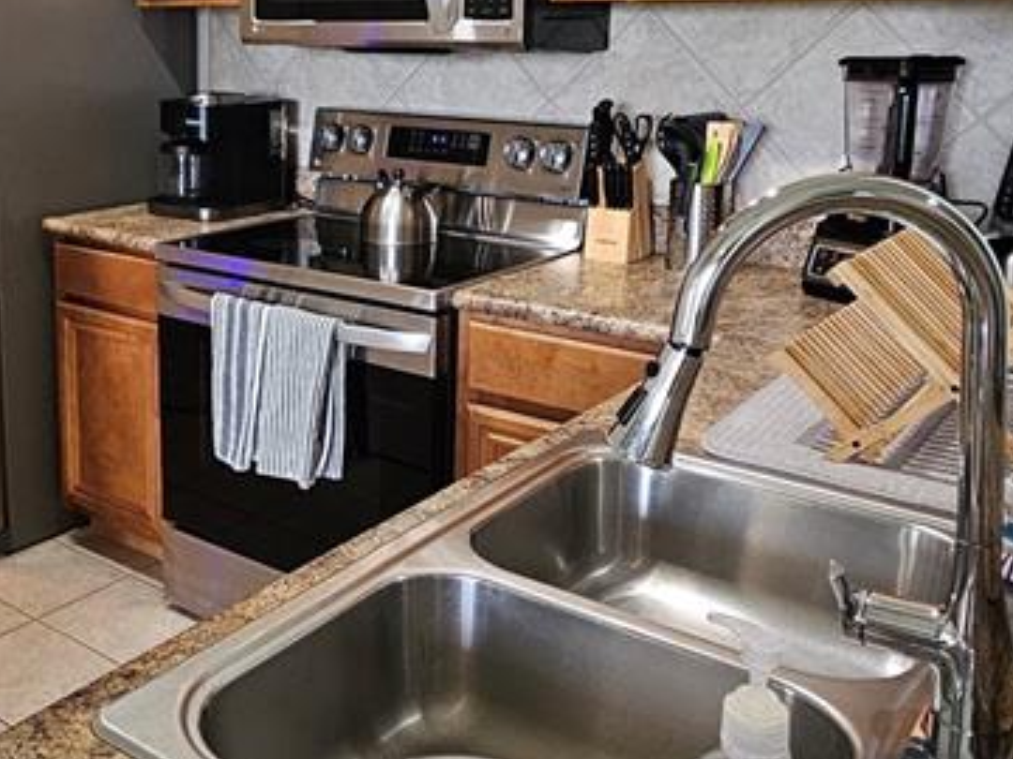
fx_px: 1083
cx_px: 222
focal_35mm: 37
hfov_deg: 47.7
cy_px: 242
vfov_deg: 38.2
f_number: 2.2
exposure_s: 1/60
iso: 320
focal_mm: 2.2
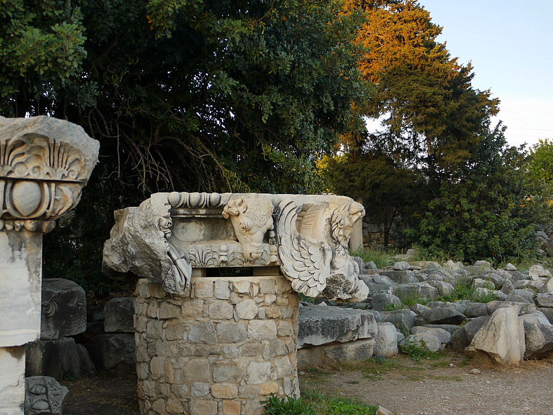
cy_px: 251
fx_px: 639
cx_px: 259
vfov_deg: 35.8
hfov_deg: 46.8
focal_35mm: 40
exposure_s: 1/50
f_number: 3.7
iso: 125
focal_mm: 16
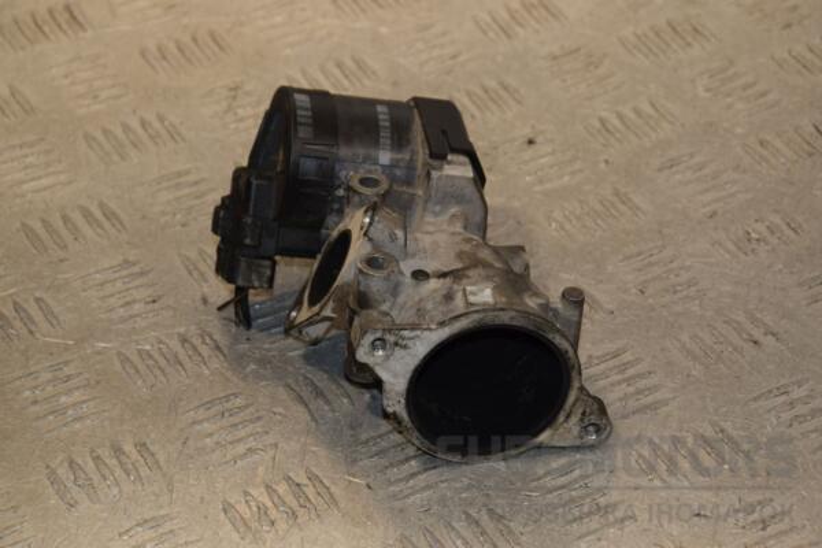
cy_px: 274
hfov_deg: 17.1
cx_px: 411
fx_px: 2740
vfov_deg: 11.4
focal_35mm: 120
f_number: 8
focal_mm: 80
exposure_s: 1/200
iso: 800
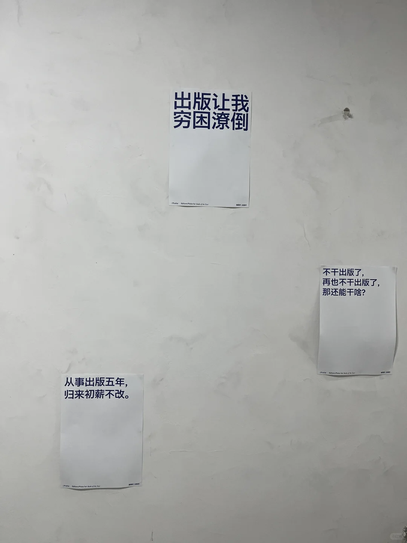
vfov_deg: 67.3
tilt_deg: -2.6
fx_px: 408
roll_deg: -2.0
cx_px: 204
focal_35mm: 26
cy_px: 272
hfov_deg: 53.1
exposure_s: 1/100
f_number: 1.6
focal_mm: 5.1
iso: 125
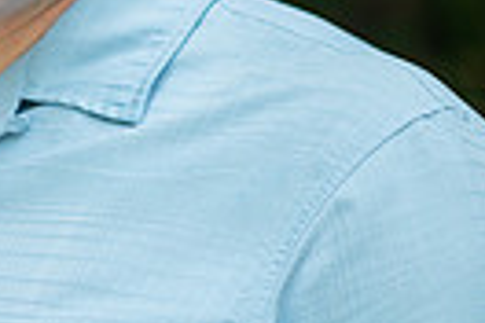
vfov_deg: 6.0
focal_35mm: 227
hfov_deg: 8.9
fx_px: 3058
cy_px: -24
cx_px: -181
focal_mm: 50
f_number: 2.2
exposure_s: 1/800
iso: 250
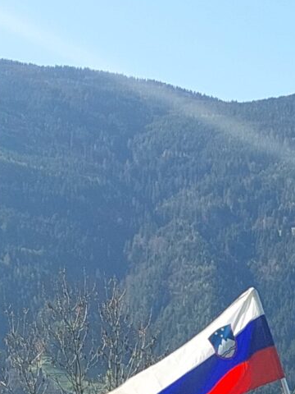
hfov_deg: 10.1
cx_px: 408
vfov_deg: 13.0
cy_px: 597
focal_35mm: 144
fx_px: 1636
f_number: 1.8
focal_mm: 4
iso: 20
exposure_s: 1/411
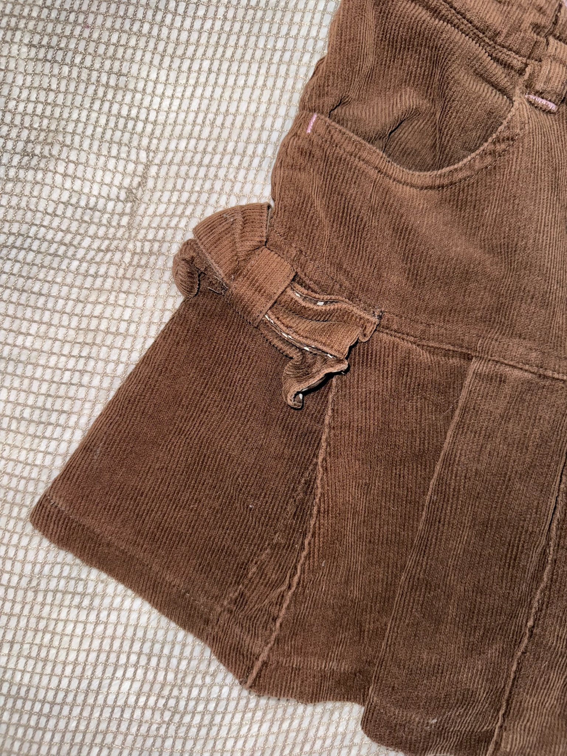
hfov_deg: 56.8
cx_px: 284
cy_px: 378
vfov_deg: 71.6
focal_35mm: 24
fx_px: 524
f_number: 1.78
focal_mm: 6.76
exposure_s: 1/70
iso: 64
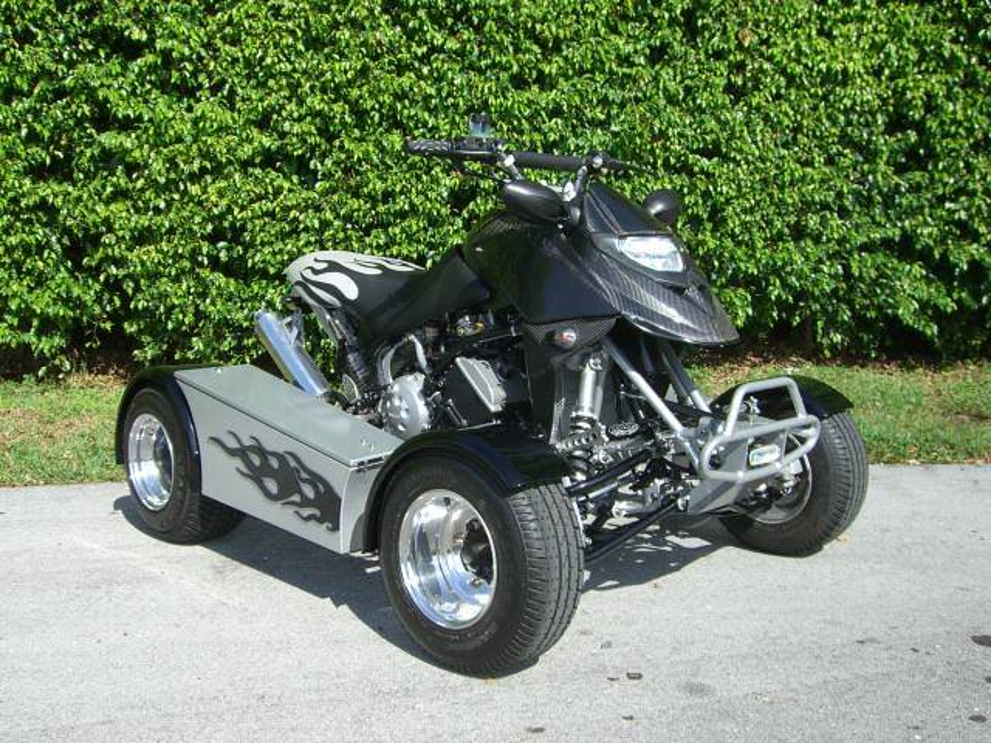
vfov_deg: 37.7
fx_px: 1088
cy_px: 372
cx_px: 496
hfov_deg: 49.0
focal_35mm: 38
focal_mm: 6.2
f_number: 4.3
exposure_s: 1/400
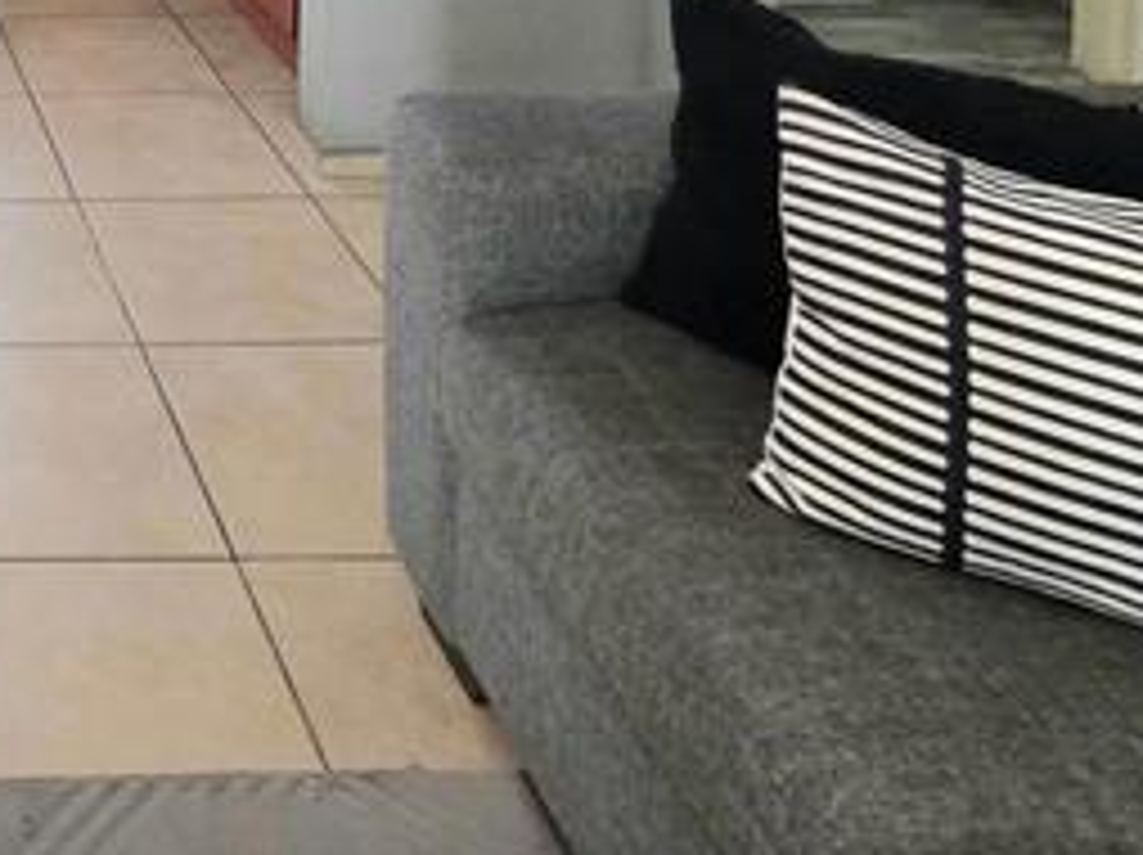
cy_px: -436
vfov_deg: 25.8
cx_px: -279
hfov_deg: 34.8
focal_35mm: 41
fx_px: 1353
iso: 400
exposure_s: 1/370
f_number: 1.9
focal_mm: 2.2
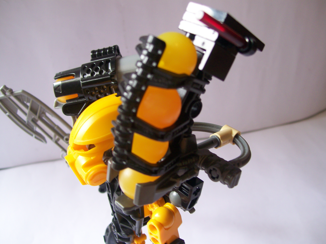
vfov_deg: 39.7
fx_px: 339
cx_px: 163
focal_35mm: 36
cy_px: 122
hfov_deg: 51.4
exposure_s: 1/55.3
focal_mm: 6
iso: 80
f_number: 2.7
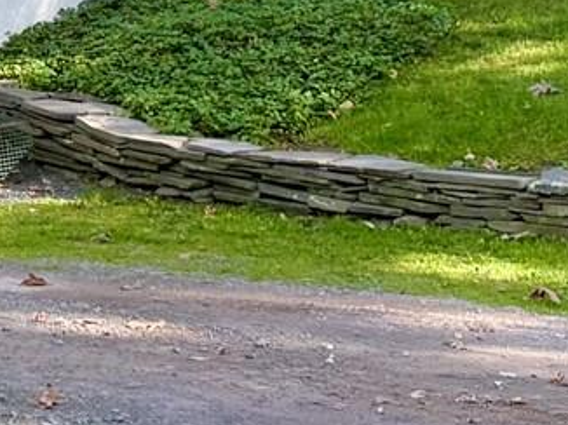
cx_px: -537
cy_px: -230
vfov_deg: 9.5
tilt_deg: +3.2
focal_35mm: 151
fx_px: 2476
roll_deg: +0.2
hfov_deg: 11.8
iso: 100
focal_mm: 6.76
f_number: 1.78
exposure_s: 1/898
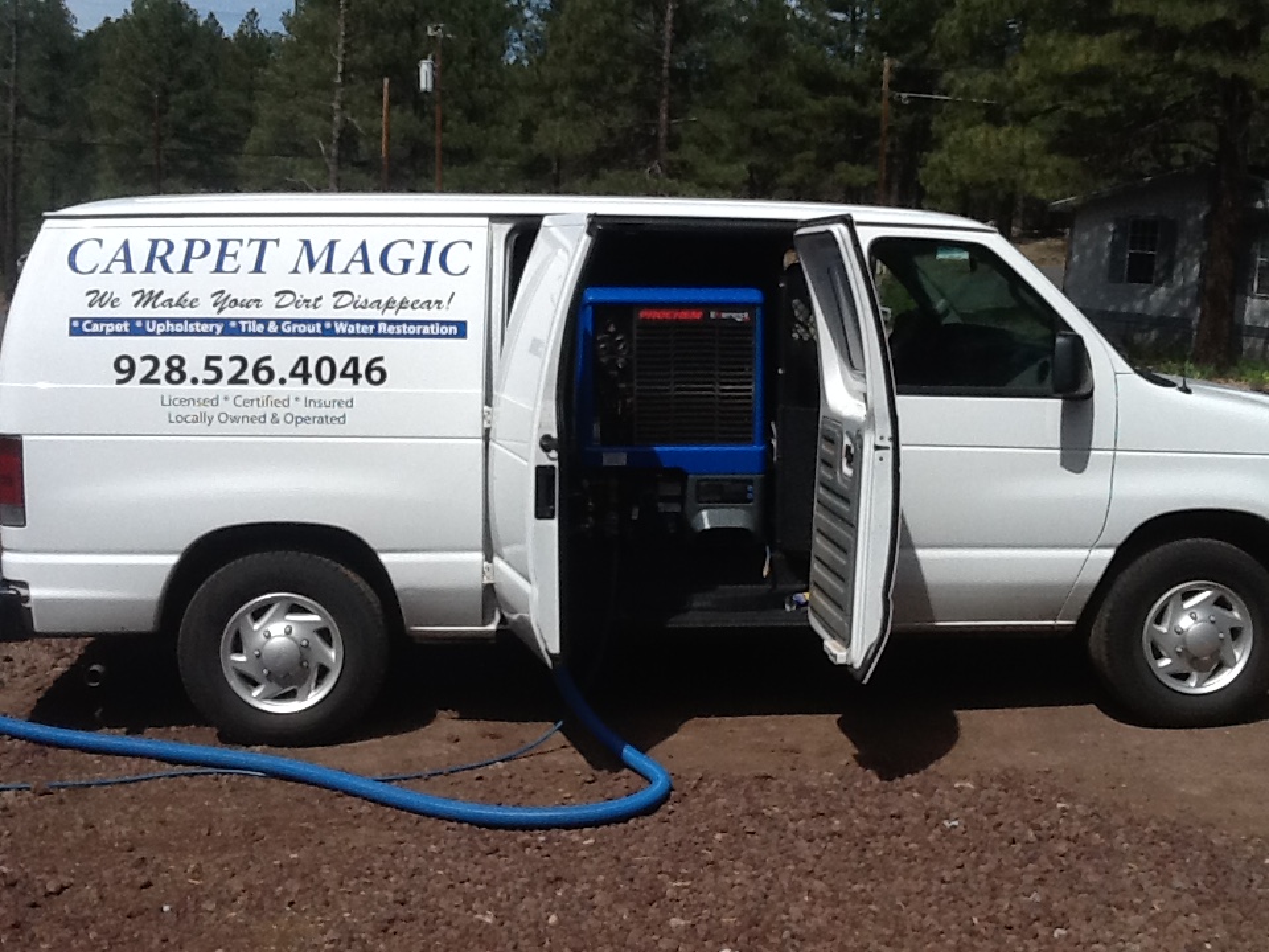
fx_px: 1613
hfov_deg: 42.9
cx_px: 634
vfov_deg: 32.9
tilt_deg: -10.1
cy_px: 476
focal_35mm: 44
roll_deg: -2.0
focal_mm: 2.03
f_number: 2.4
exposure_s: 1/2058
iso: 40
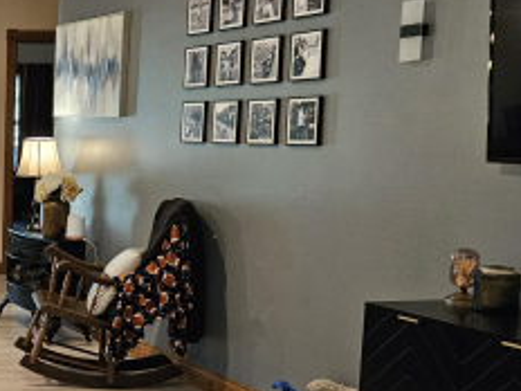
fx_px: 993
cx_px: -199
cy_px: 243
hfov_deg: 24.6
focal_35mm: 66
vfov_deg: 22.2
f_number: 1.8
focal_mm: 5.4
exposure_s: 1/120
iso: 500
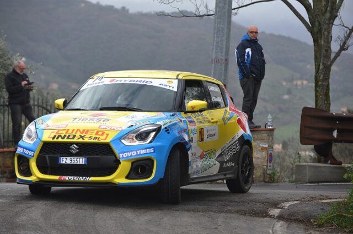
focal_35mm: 155
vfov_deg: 8.8
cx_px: 176
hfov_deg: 13.3
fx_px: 1518
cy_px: 117
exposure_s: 1/1000
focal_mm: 155
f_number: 4
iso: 1000
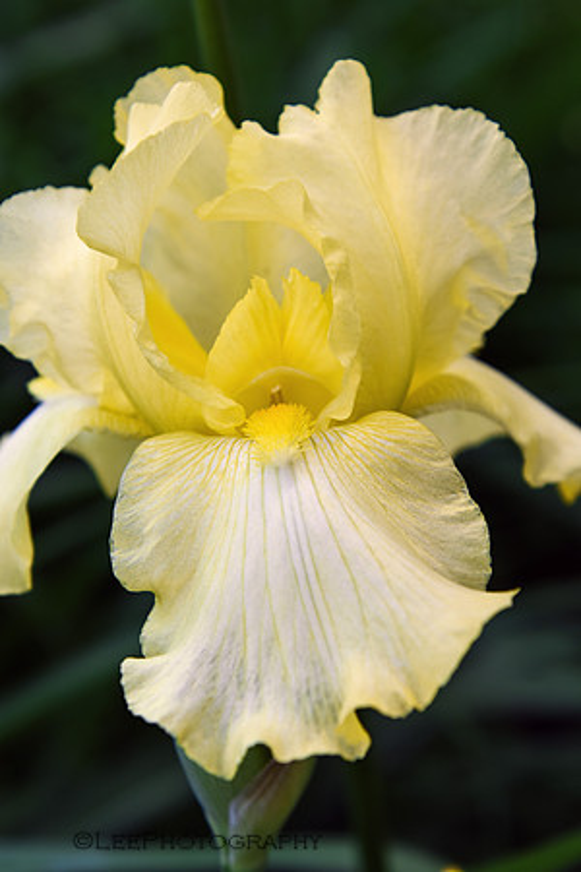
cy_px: 436
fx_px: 2251
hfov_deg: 14.7
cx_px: 290
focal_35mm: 93
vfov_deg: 21.9
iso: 140
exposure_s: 1/180
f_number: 6.7
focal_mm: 62
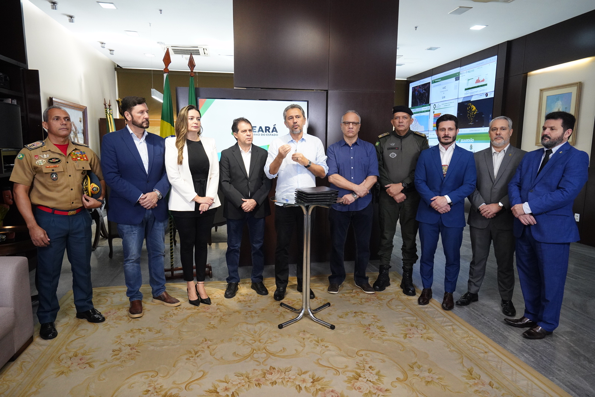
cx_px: 298
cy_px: 198
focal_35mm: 23
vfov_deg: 55.2
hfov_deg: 76.1
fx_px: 380
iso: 5000
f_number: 5.6
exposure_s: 1/160
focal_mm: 23
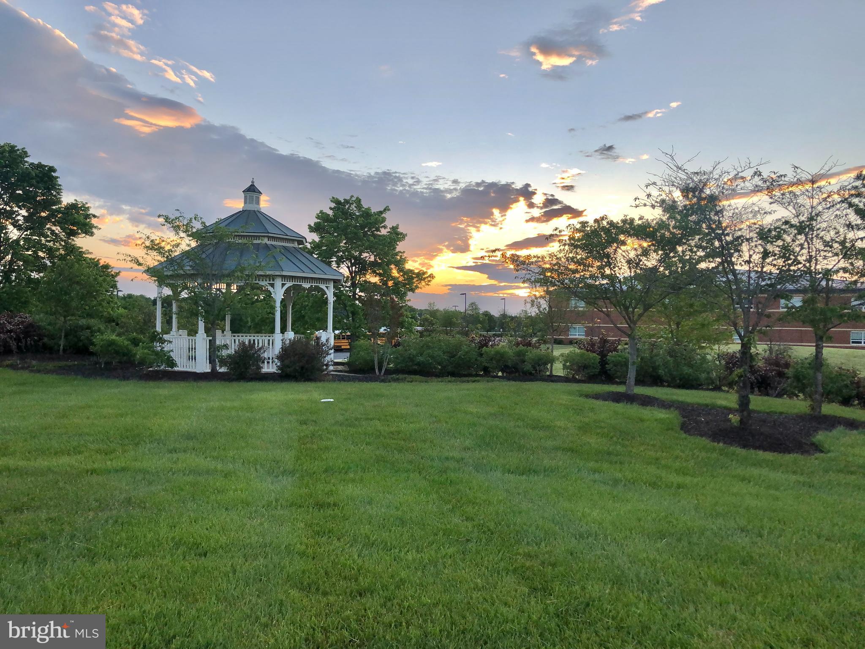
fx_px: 700
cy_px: 324
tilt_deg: -1.3
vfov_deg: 49.7
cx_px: 432
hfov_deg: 63.4
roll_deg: -0.3
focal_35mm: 28
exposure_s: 1/319
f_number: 1.8
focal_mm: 3.99
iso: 20
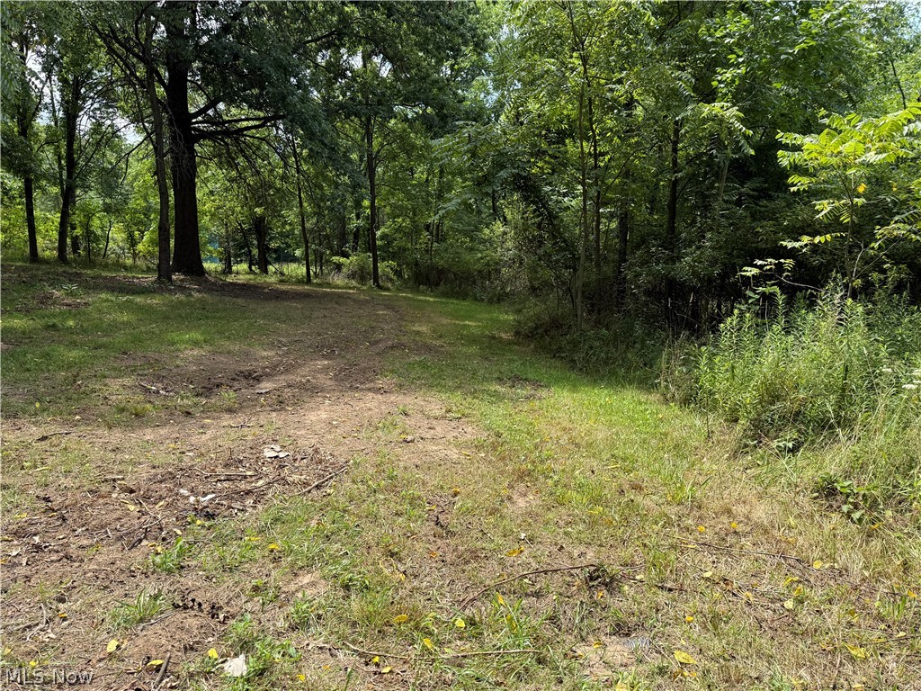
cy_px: 346
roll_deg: +1.8
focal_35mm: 24
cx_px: 460
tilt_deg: -8.7
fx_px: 639
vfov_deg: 56.8
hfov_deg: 71.6
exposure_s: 1/1493
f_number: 1.78
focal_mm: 6.76
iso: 80
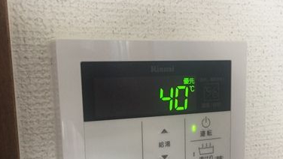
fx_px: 353
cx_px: 158
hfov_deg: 43.6
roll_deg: +2.2
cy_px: 129
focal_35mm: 47
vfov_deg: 25.0
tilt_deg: -10.3
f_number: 2.2
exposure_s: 1/30
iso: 125
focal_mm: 4.15
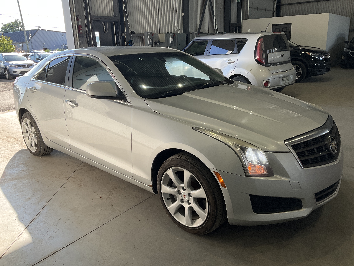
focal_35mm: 29
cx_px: 177
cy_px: 133
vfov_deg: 48.2
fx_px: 297
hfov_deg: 61.7
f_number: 1.8
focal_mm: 3
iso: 25
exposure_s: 1/250
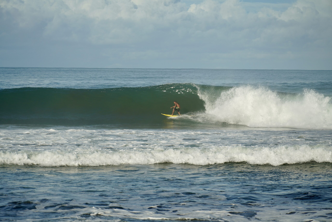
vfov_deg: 6.8
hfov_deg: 10.2
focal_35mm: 202
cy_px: 111
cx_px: 166
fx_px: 1867
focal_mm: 135
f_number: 5.6
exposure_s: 1/500
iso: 100
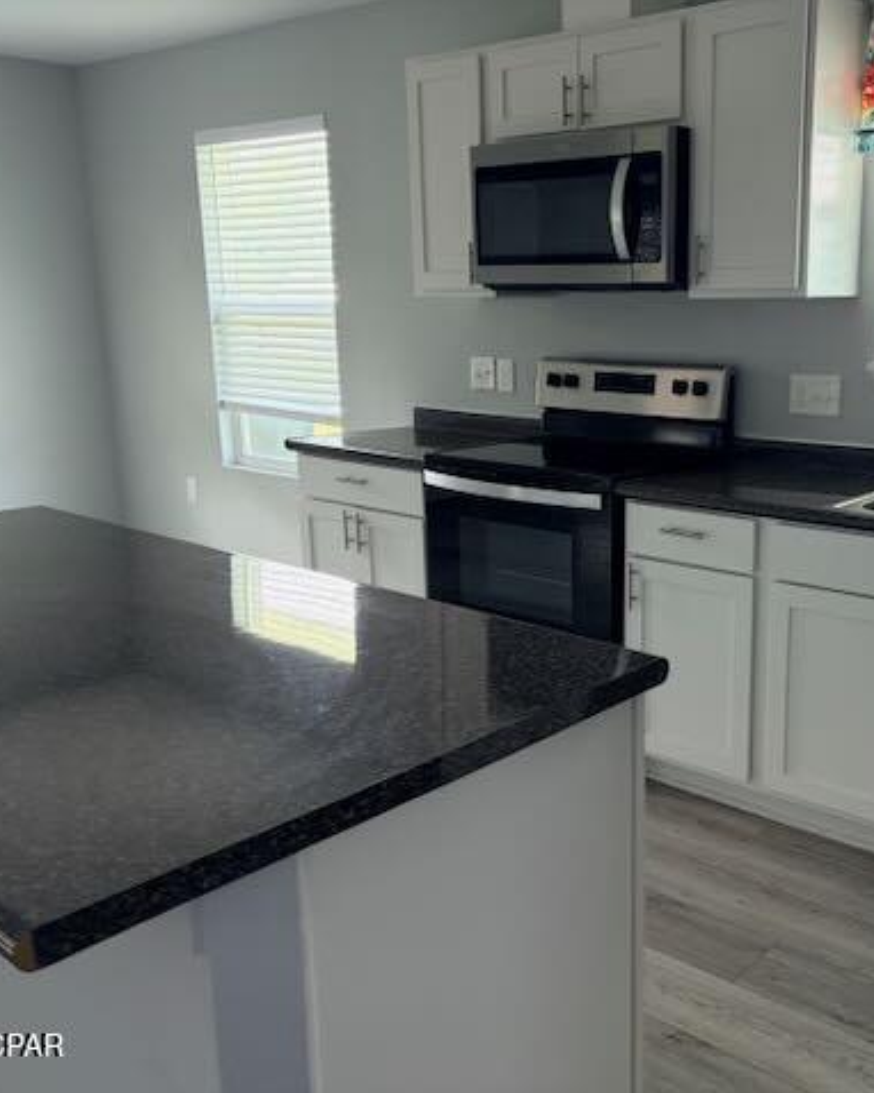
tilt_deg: -11.7
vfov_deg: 52.9
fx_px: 1100
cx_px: 606
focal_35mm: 34
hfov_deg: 42.5
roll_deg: +1.6
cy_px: 546
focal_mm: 5.96
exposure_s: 1/68
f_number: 1.6
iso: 125
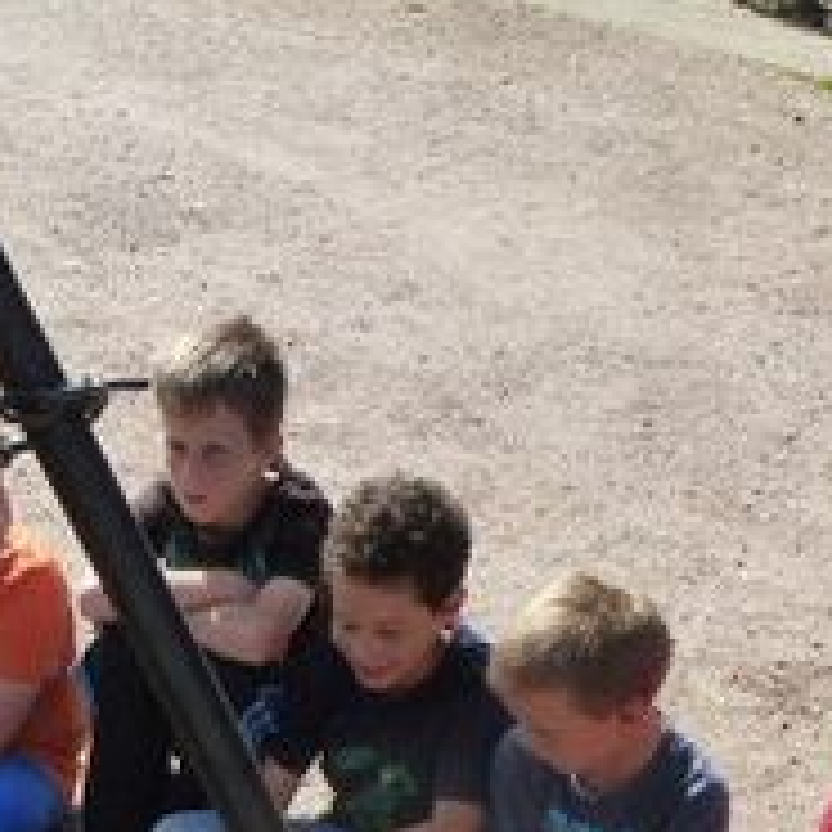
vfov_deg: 20.6
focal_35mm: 78
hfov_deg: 21.8
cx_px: 117
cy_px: 1021
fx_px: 2121
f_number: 4
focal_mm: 4.3
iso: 160
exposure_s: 1/500
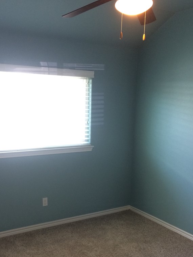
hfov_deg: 36.7
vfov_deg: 47.2
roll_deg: +0.1
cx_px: 81
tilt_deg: -13.8
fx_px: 290
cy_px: 167
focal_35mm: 39
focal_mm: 4.15
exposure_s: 1/30
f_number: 2.2
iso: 125
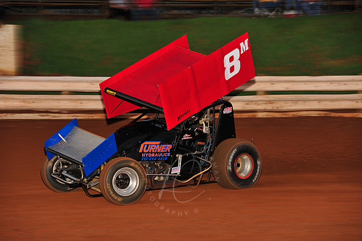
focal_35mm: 145
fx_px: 1457
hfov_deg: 14.2
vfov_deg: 9.5
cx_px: 181
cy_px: 120
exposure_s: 1/250
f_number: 6.3
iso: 640
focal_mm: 145
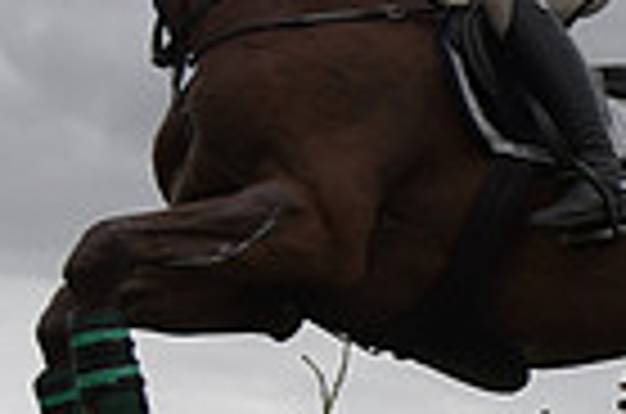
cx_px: 1117
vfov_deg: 9.9
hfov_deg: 13.4
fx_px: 2394
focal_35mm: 138
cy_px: 317
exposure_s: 1/4000
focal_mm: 22
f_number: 5.6
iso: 800
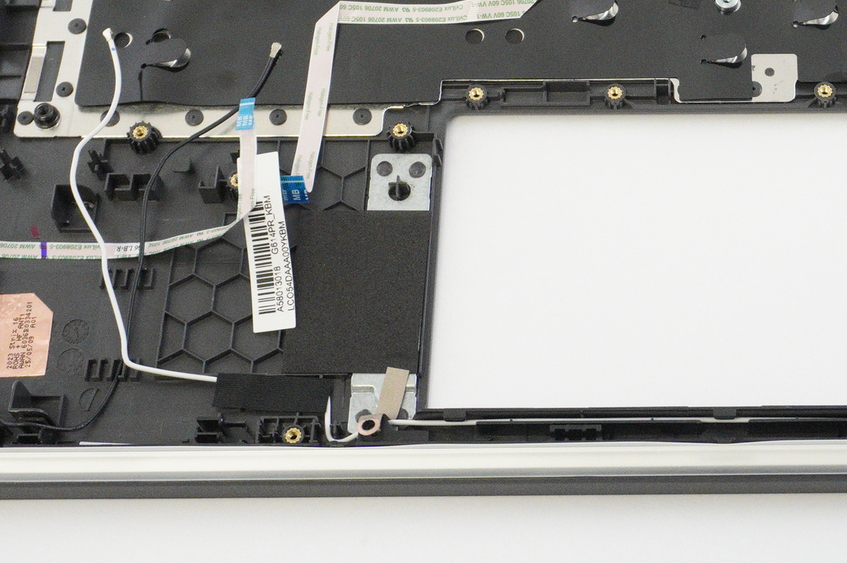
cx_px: 713
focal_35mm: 82
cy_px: 22
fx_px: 1930
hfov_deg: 24.3
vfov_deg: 16.3
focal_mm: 25
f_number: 5.6
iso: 4000
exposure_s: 1/200
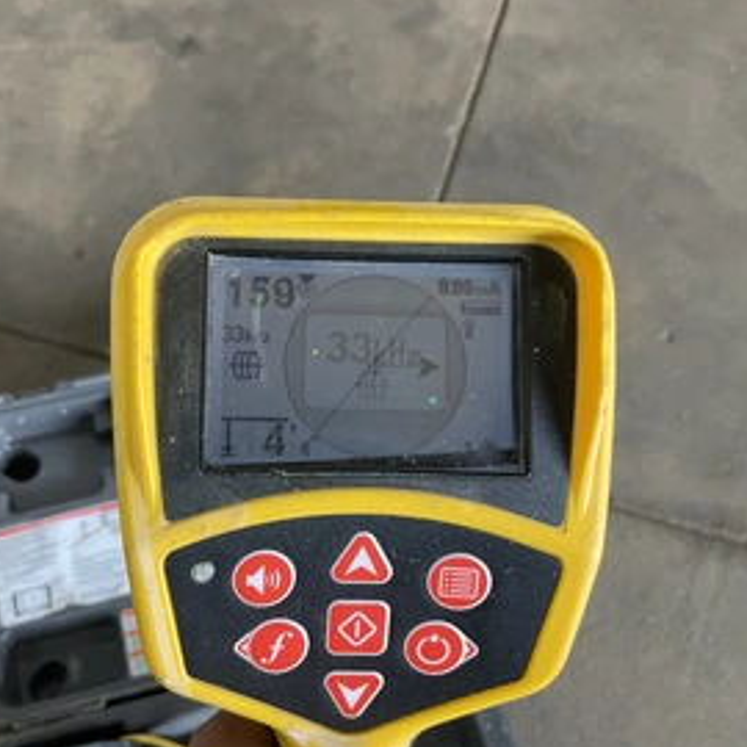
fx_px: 928
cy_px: 360
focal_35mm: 38
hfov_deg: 43.6
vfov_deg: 43.9
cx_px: 288
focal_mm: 3
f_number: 1.8
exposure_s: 1/60
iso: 80
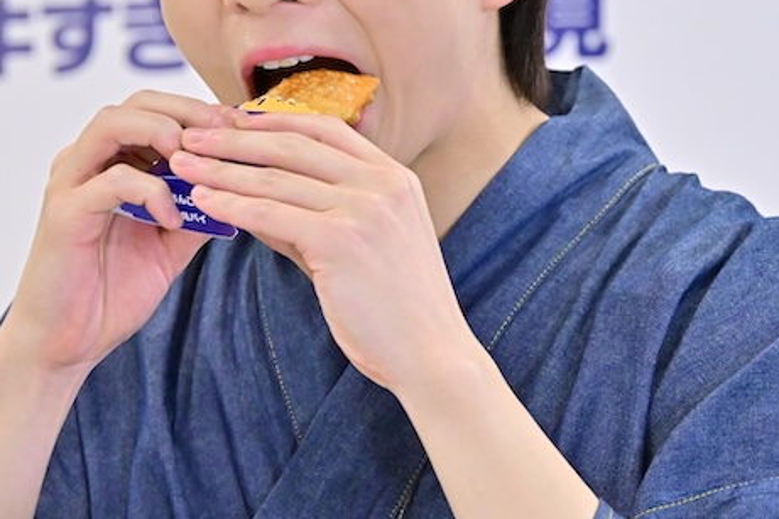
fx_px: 9387
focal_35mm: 434
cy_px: 123
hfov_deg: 4.8
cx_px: 439
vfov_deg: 3.2
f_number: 6.3
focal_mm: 200
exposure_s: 1/250
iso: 4000
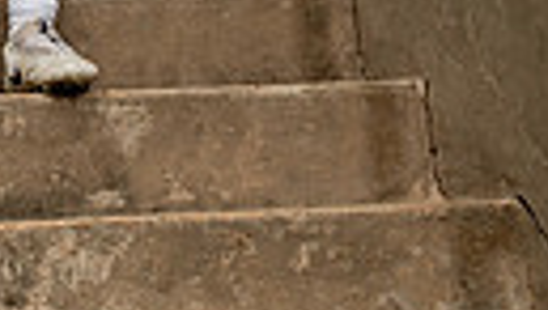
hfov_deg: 16.7
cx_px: -51
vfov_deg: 8.6
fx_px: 1804
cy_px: -544
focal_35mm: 124
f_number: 7.1
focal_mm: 34
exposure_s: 1/400
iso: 125
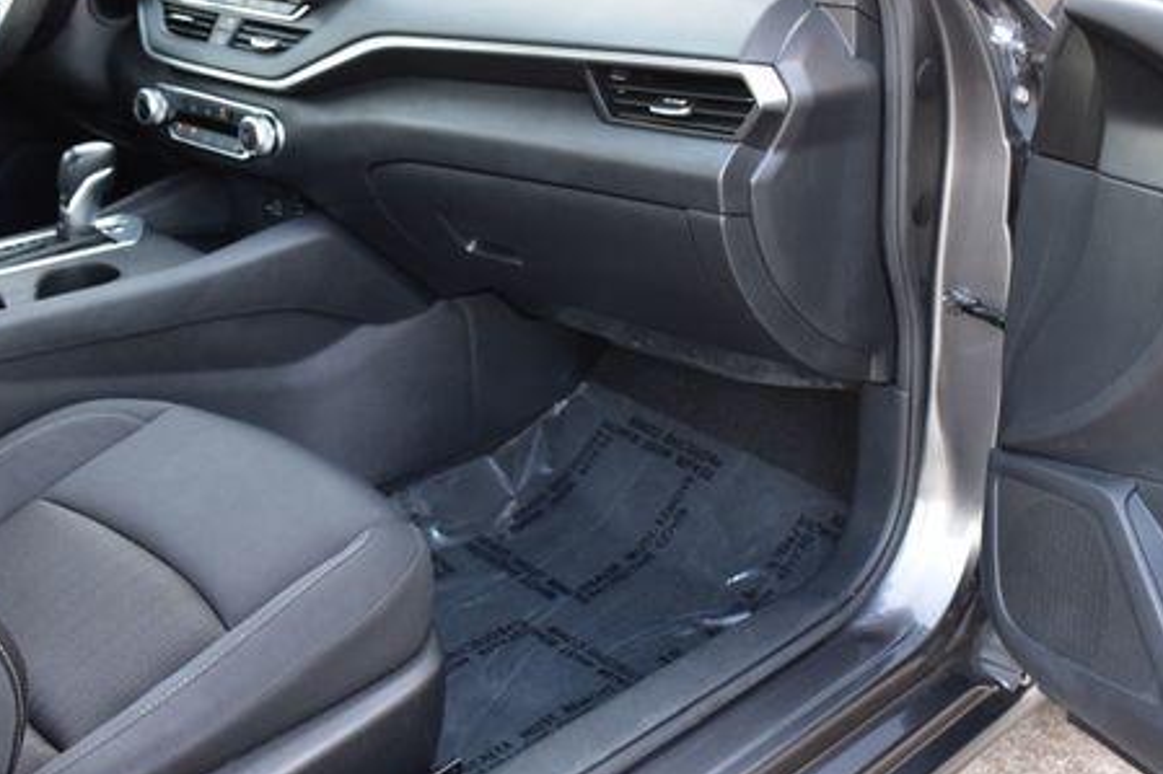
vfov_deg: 28.6
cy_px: 316
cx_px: 676
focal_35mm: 47
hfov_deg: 41.8
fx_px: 1518
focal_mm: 22
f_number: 6.3
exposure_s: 1/20
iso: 400
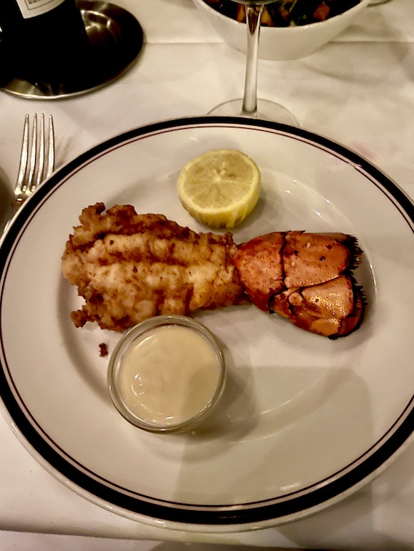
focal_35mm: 27
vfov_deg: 65.3
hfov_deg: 51.4
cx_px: 203
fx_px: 430
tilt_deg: -60.1
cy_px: 273
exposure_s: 1/12
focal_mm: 5.1
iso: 500
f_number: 1.6
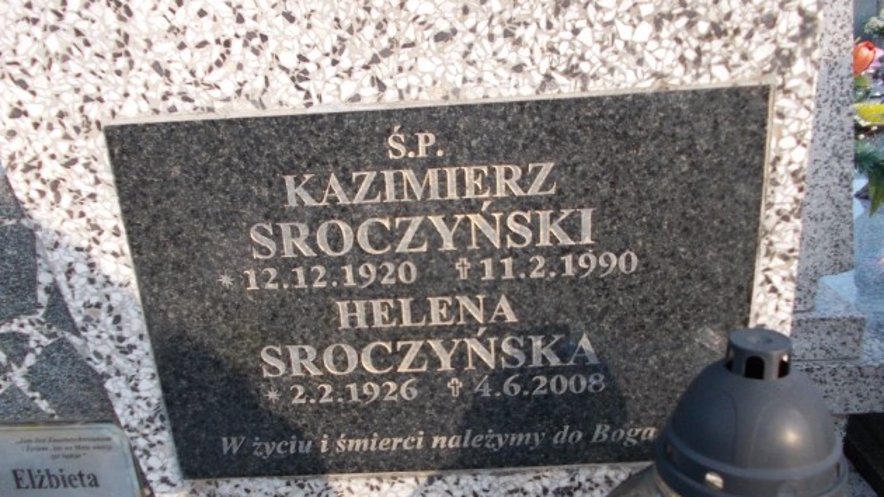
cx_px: 446
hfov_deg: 62.6
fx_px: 726
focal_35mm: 31
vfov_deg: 37.5
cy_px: 310
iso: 125
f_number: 2.7
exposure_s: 1/250
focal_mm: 4
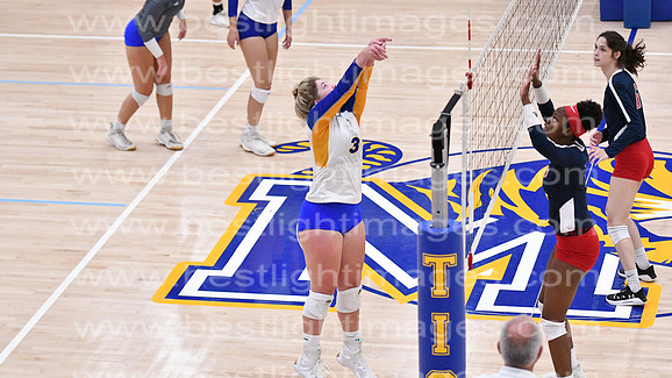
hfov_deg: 15.1
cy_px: 202
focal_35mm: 142
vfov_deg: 8.5
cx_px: 336
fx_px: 2530
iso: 6400
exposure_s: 1/1000
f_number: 3.2
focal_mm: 90
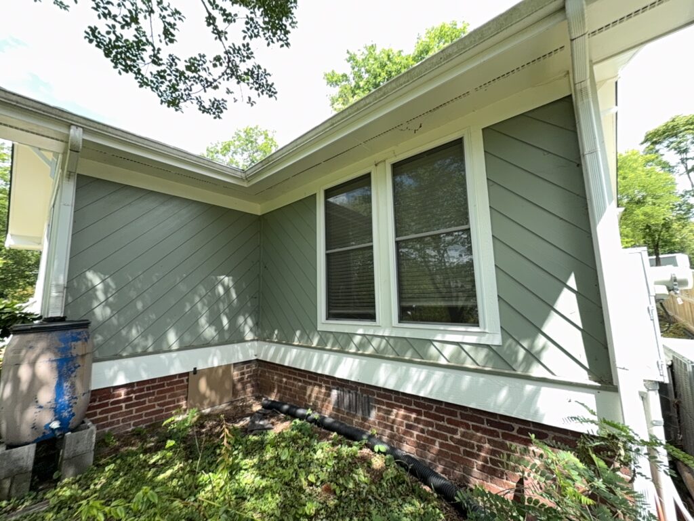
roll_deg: +1.8
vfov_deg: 85.7
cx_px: 347
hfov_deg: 102.1
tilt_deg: +9.1
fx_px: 281
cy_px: 260
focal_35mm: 14
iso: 16
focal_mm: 2.22
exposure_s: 1/109
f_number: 2.2
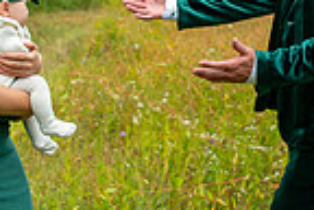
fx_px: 855
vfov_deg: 13.9
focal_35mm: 98
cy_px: 57
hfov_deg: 20.7
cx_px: 214
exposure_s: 1/2000
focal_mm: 24
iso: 400
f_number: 2.8
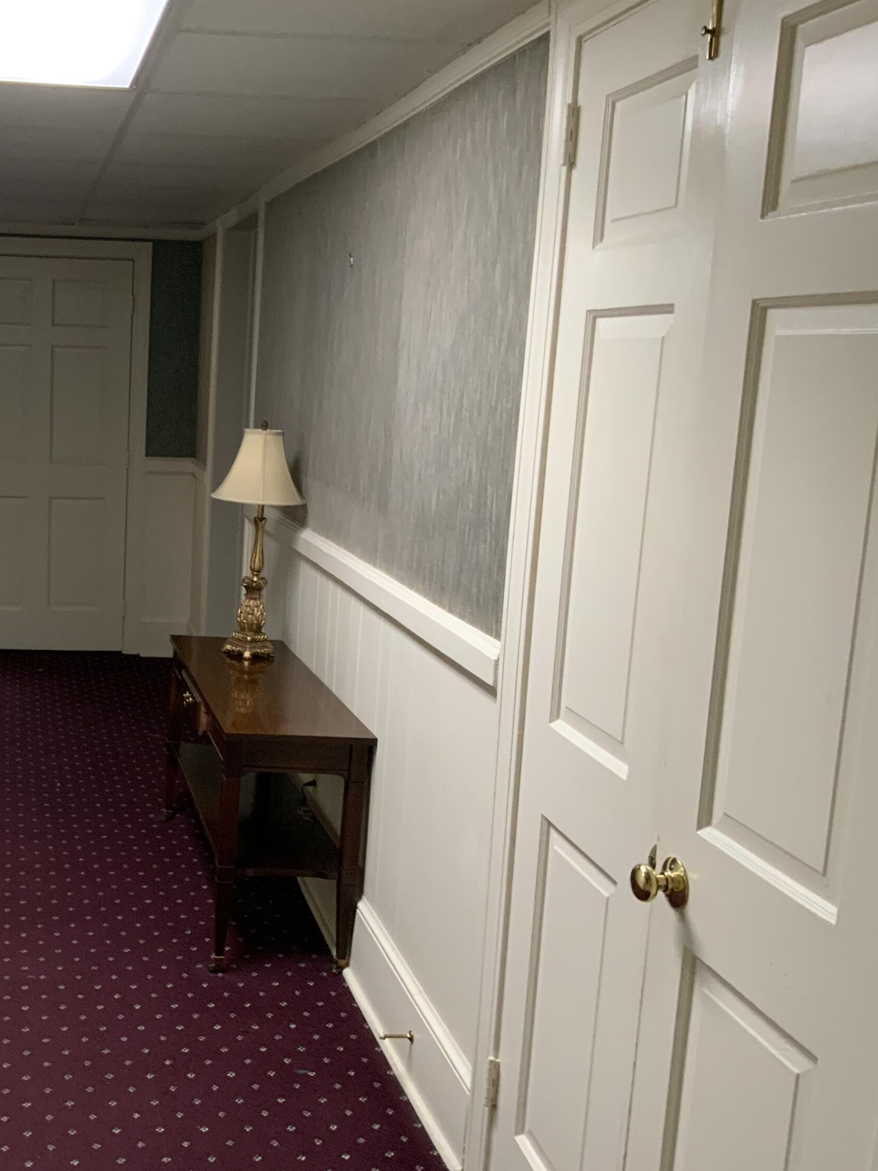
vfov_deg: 47.9
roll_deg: -2.7
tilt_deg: -7.6
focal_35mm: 39
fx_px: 1319
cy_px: 584
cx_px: 130
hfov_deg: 35.2
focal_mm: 3
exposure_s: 1/60
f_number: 1.8
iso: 200
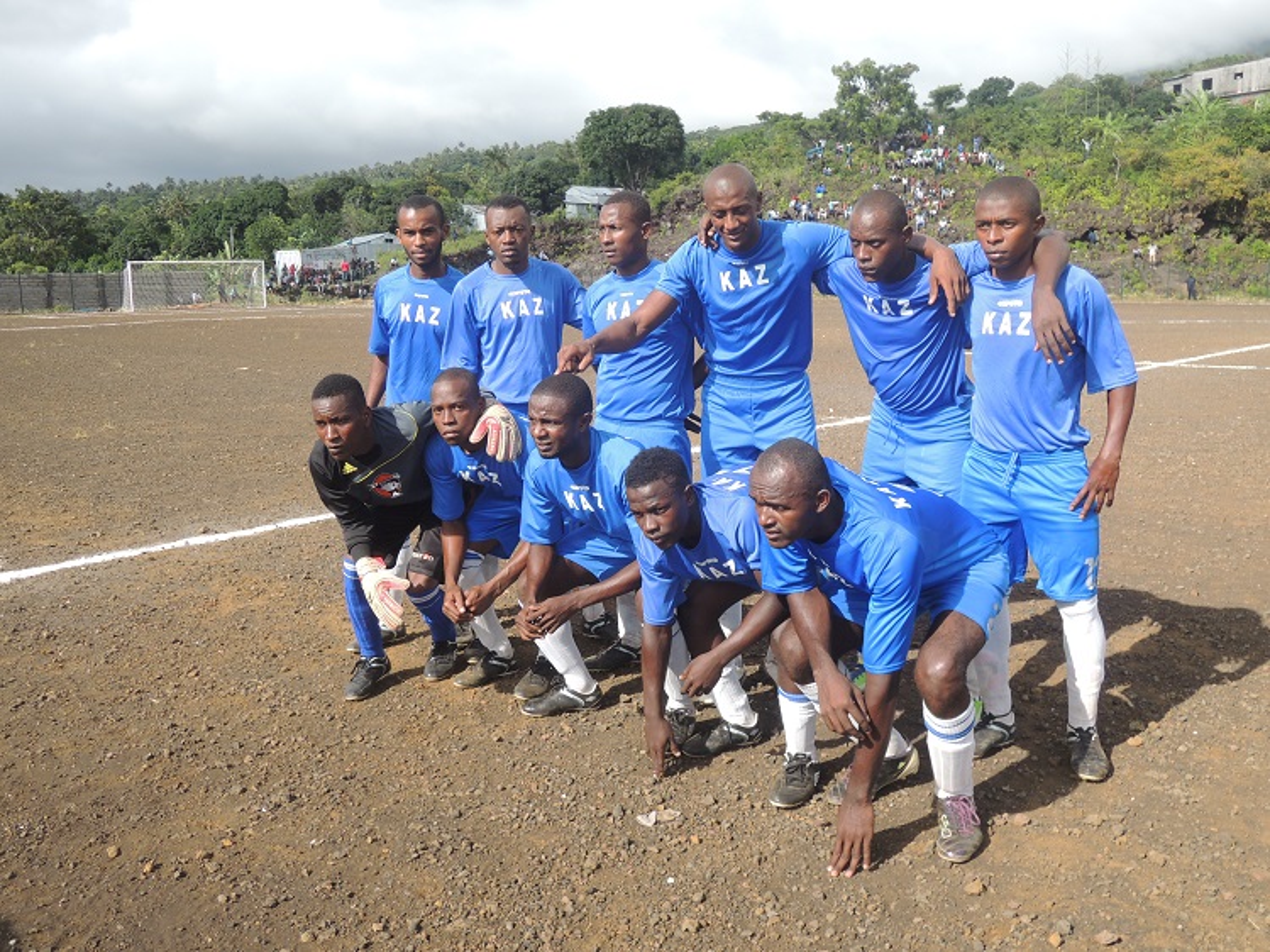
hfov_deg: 58.4
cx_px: 635
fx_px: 1137
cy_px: 476
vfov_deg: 45.4
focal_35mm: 31
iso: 100
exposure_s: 1/1000
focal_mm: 5.5
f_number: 3
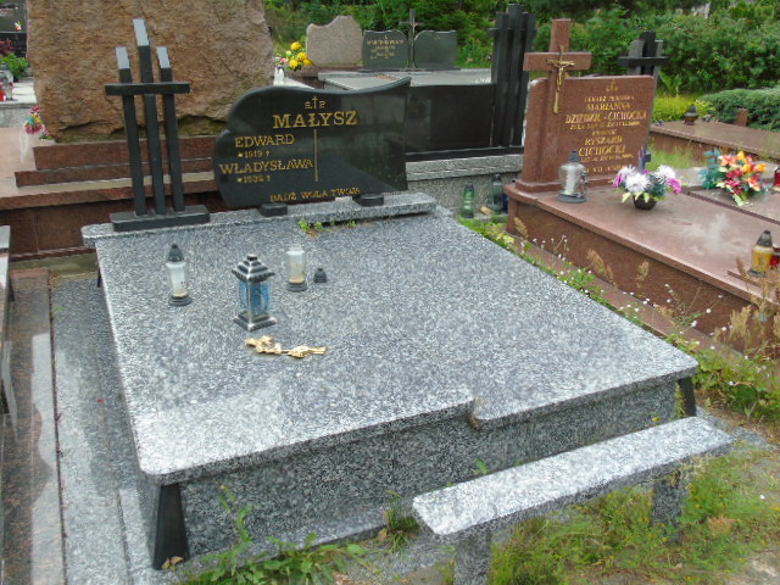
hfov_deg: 61.7
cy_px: 292
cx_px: 390
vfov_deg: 48.2
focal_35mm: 29
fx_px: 653
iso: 80
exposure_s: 1/100
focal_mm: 5.2
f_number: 3.6
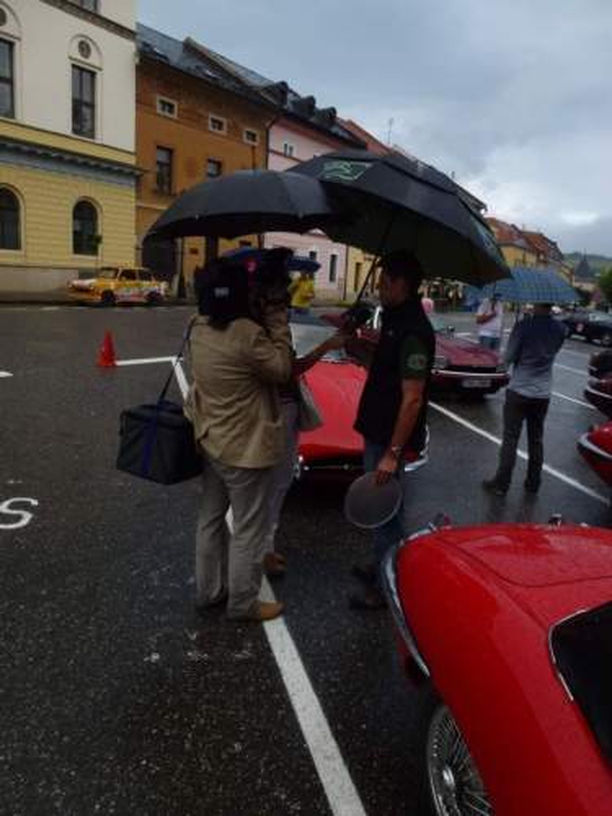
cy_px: 408
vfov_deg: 71.6
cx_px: 306
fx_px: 566
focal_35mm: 24
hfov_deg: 56.8
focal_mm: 4.3
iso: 100
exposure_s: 1/125
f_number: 4
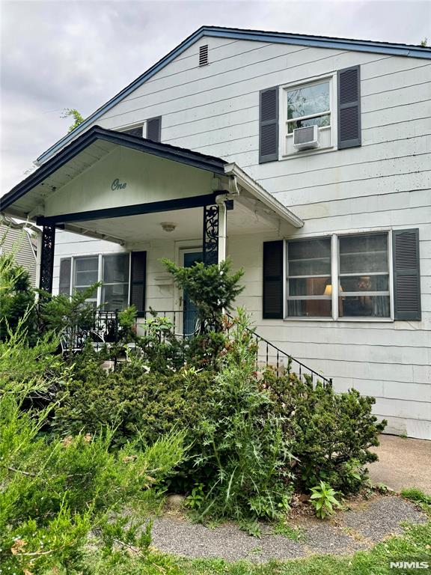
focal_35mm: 24
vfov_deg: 71.6
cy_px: 288
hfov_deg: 56.8
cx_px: 216
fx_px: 398
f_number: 1.78
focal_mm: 6.76
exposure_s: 1/151
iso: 64
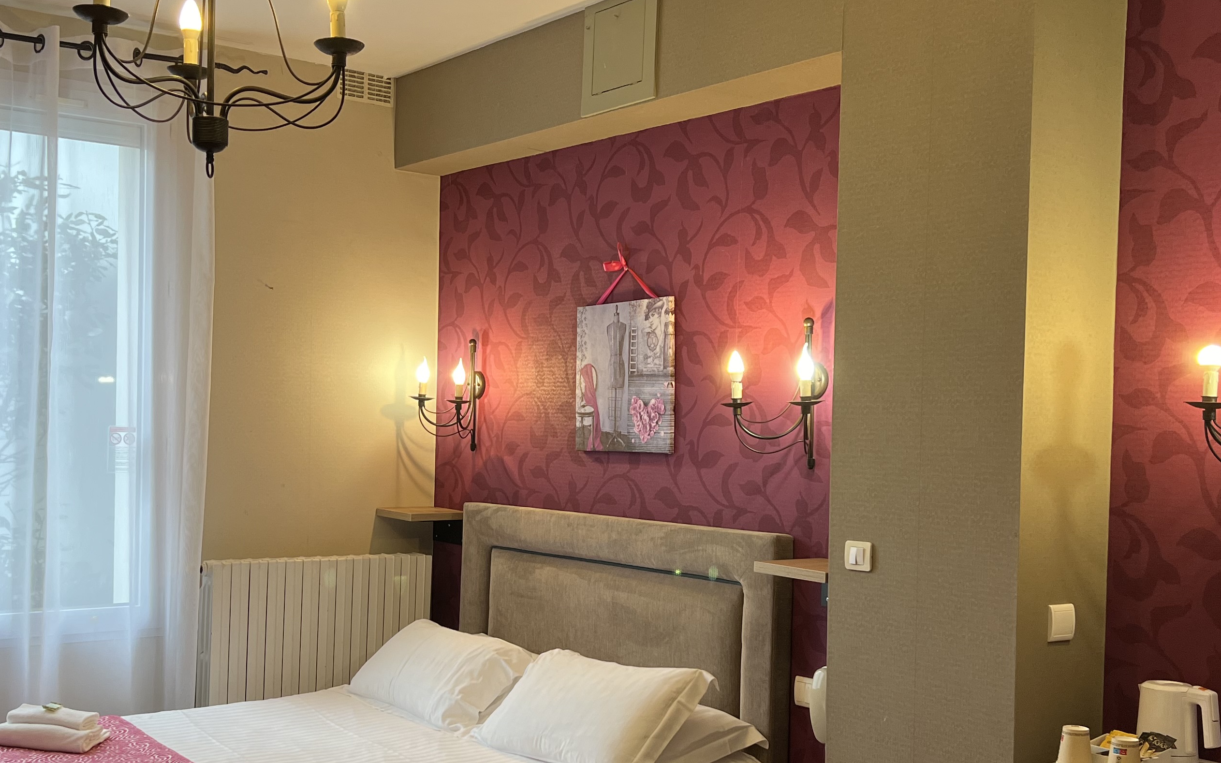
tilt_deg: -2.1
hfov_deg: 45.2
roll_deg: -1.4
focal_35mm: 44
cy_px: 457
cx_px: 570
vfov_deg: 29.1
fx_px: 1464
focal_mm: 5.7
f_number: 1.5
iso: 100
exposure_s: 1/100
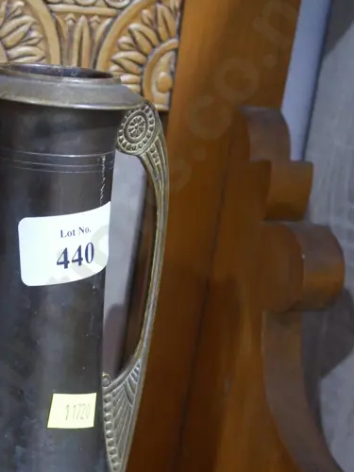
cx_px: 26
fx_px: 1118
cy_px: 359
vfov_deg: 23.6
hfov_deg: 17.7
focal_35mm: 82
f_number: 4.4
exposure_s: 1/60
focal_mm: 20
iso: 2000
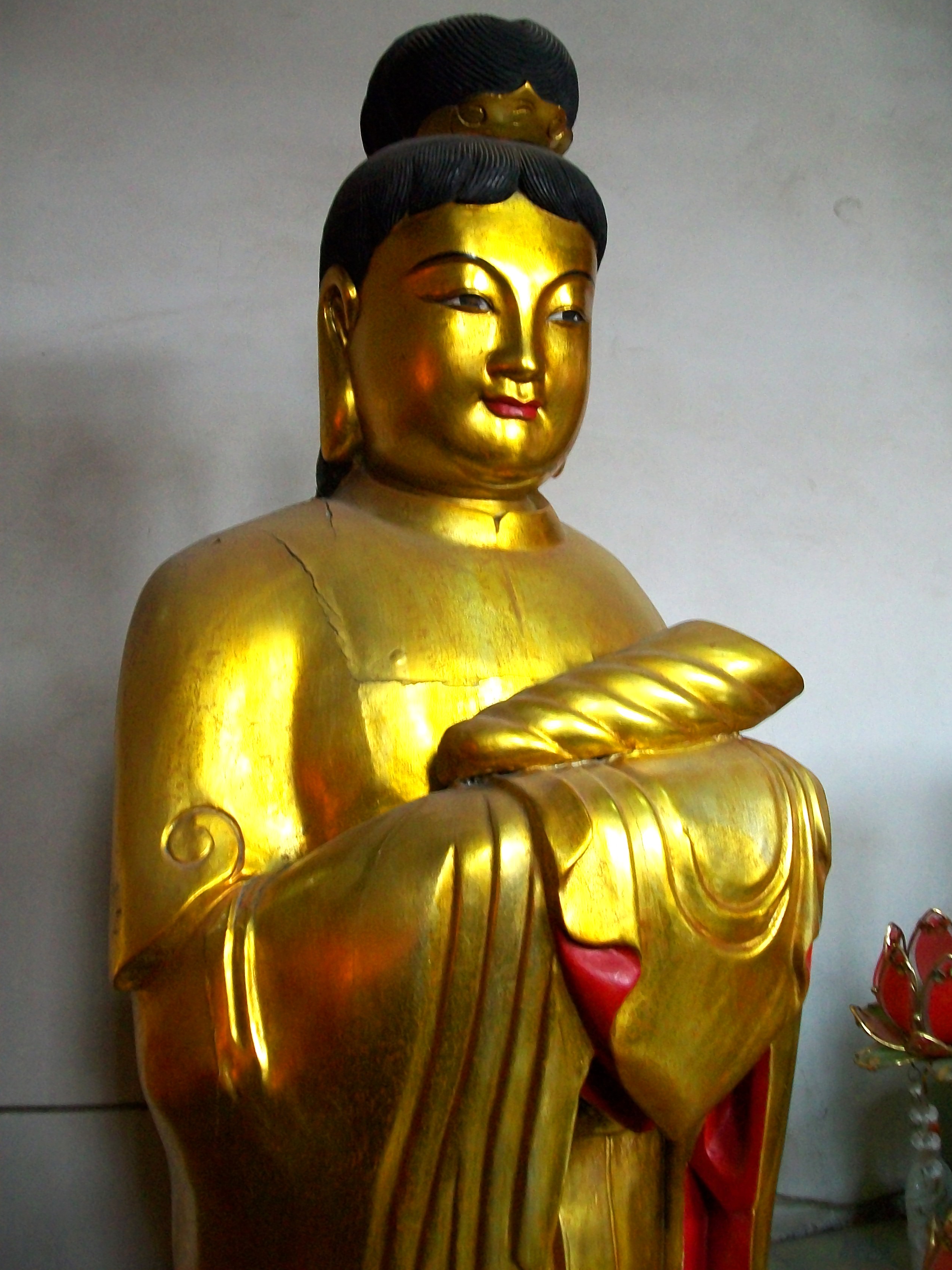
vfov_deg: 50.1
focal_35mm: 37
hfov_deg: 38.7
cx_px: 487
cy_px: 619
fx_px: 1357
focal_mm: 6
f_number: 2.7
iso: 160
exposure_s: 1/15
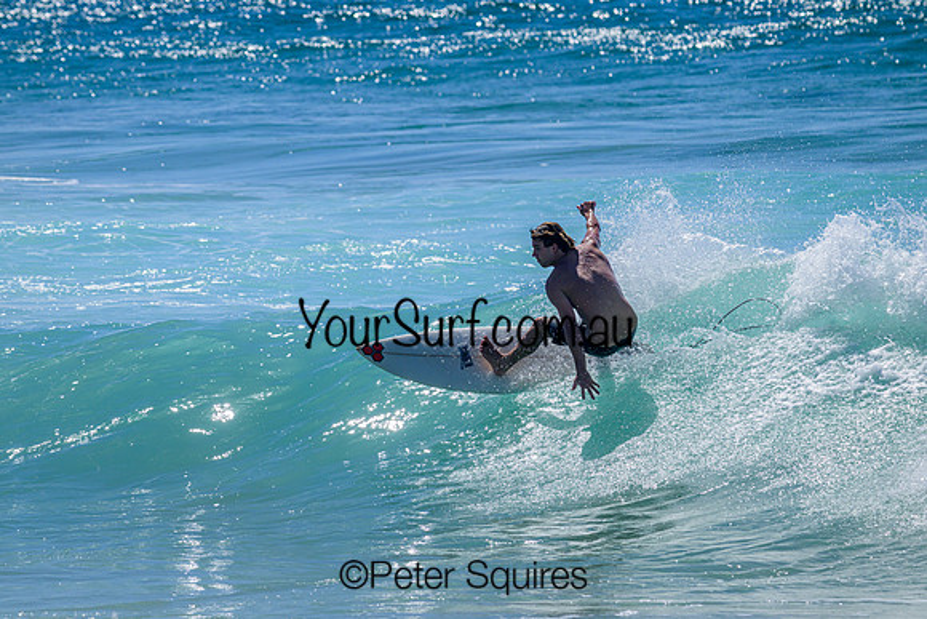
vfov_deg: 3.4
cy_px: 310
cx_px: 464
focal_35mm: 400
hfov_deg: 5.2
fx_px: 10302
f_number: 11
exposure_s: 1/2000
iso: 400
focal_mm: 400
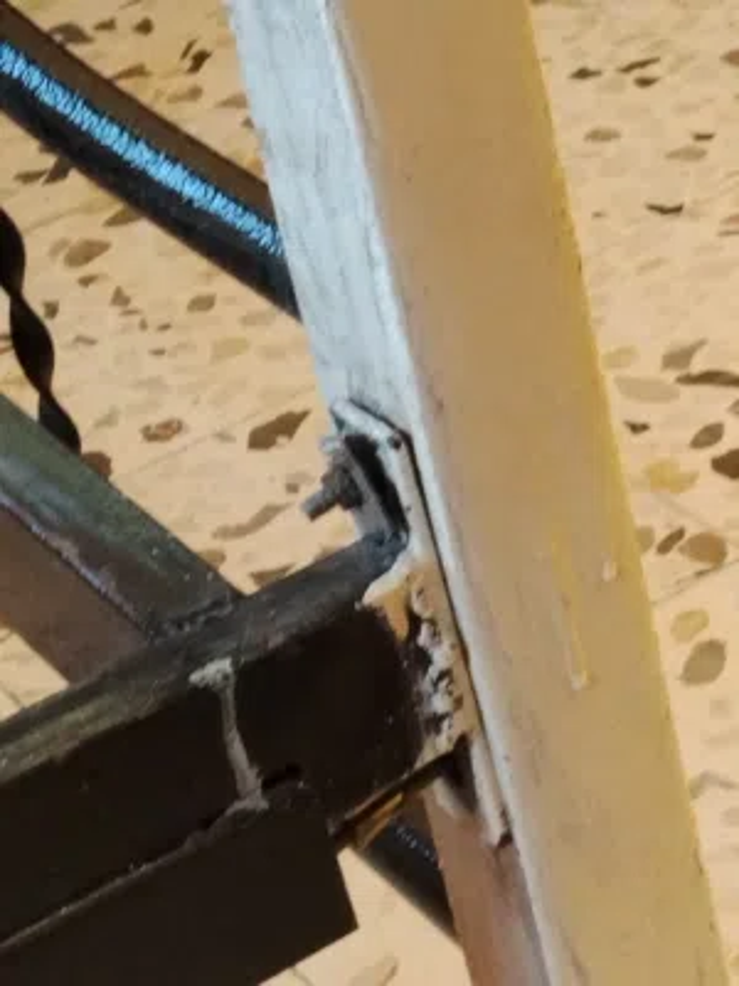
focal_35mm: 114
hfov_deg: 13.0
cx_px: 370
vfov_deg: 17.3
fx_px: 3245
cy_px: 493
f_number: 1.8
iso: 500
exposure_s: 1/33
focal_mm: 4.22
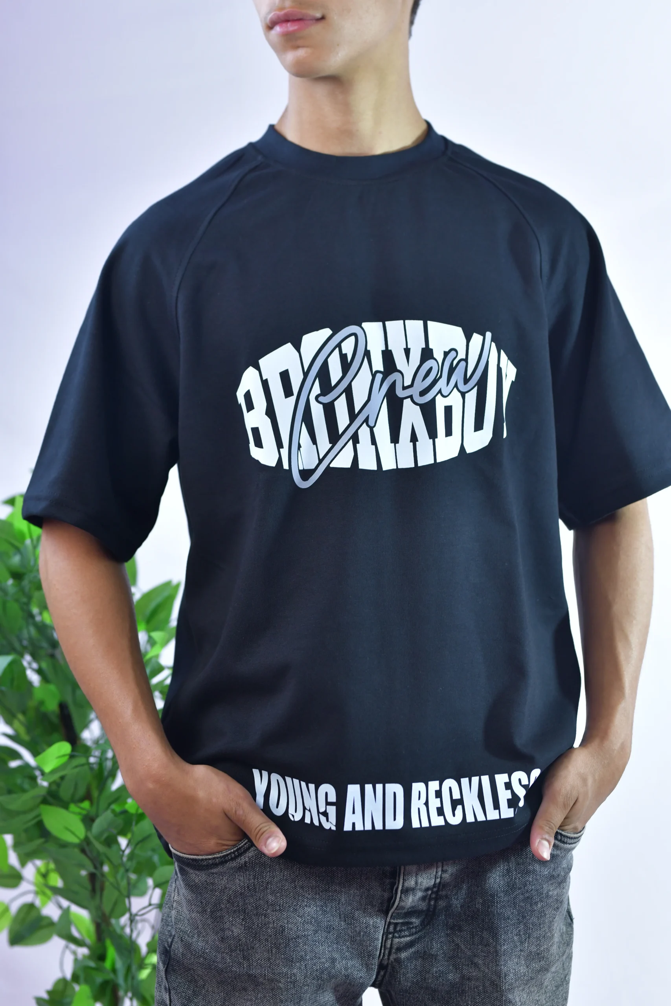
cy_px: 503
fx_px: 2376
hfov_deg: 16.1
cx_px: 336
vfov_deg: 23.9
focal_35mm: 85
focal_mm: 85
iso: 1000
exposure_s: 1/100
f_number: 3.2
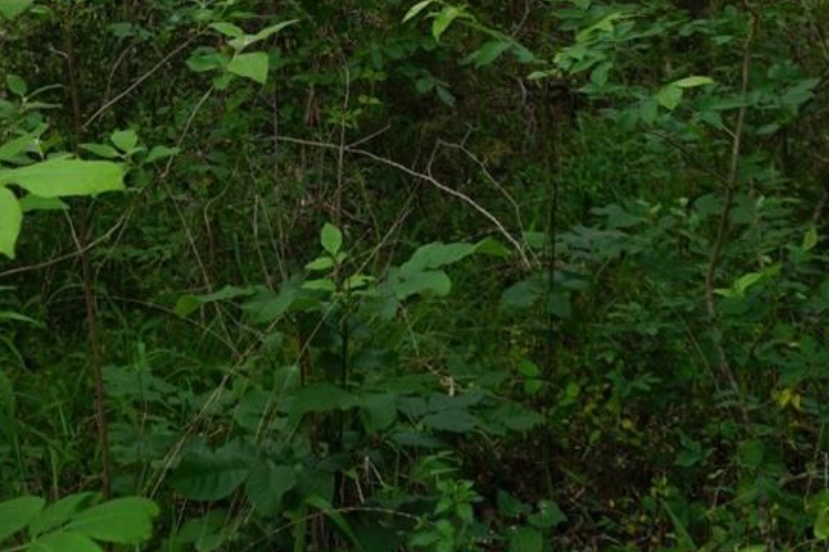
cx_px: 372
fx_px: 1565
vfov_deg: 16.7
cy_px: -431
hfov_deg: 29.6
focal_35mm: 68
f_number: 4.5
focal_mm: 16
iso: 100
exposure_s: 1/60
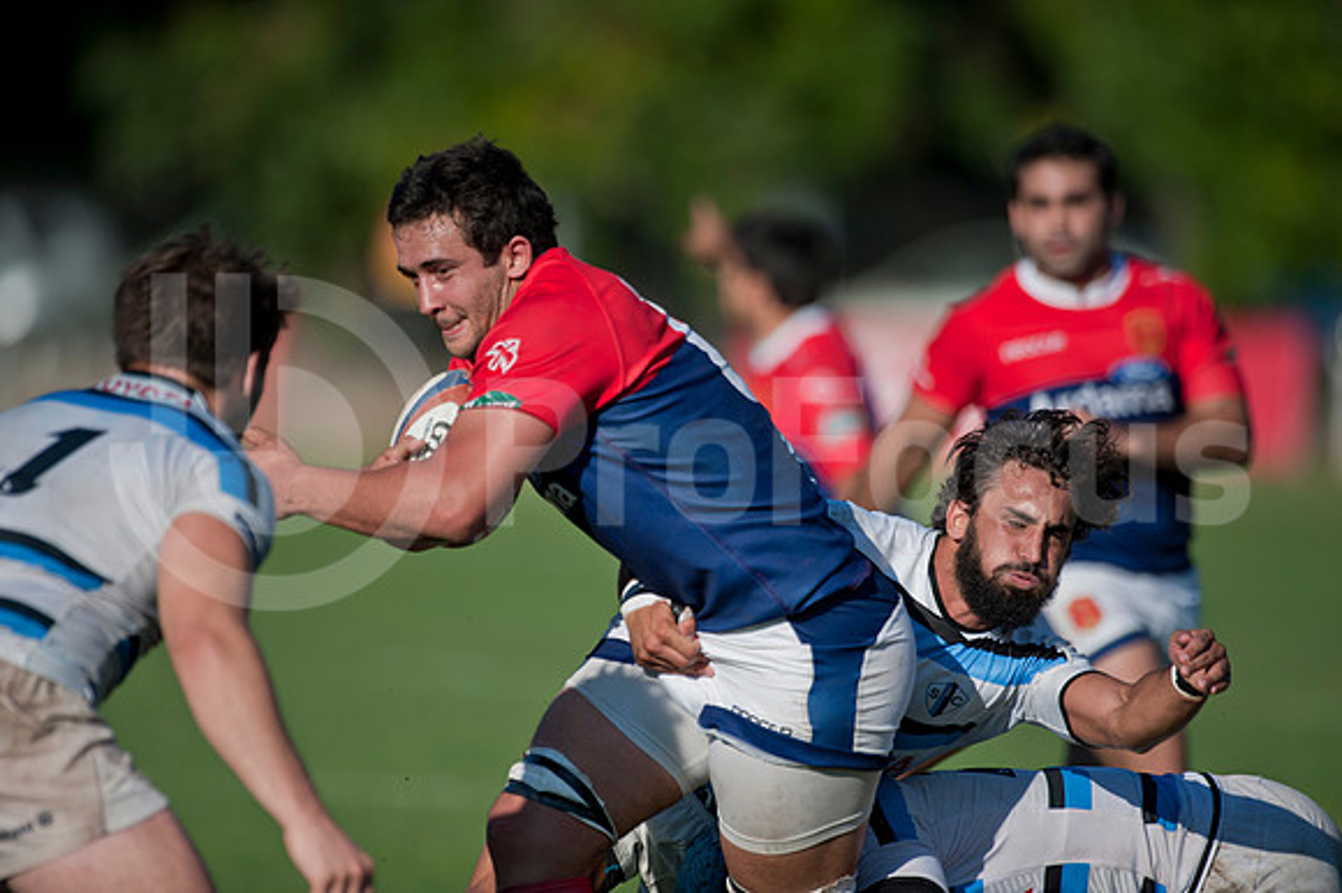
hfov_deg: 5.2
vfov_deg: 3.4
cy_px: 446
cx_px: 671
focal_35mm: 400
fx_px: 14902
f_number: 2.8
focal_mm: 400
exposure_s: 1/5000
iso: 200
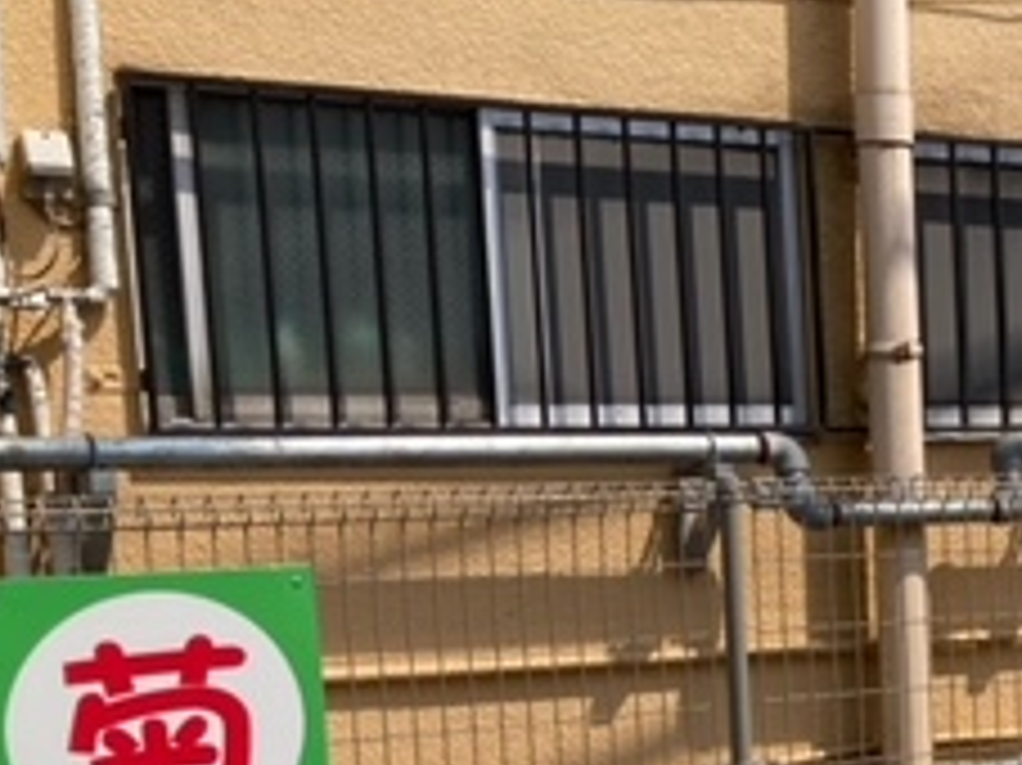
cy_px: 729
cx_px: 1396
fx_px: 2331
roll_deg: +0.6
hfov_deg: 21.8
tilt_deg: -5.7
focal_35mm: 79
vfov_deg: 18.3
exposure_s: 1/2525
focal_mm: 3.99
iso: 20
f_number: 1.8
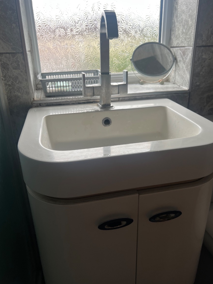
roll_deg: +2.2
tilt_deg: -21.1
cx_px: 105
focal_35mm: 27
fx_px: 222
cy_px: 139
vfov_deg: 65.3
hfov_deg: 51.4
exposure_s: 1/121
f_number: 1.5
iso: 40
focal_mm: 5.7
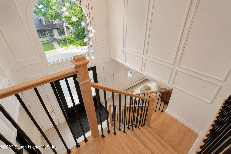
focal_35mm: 15
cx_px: 116
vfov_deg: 77.3
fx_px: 96
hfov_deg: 100.4
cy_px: 77
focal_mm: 10
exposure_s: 1/80
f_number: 8
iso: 1000
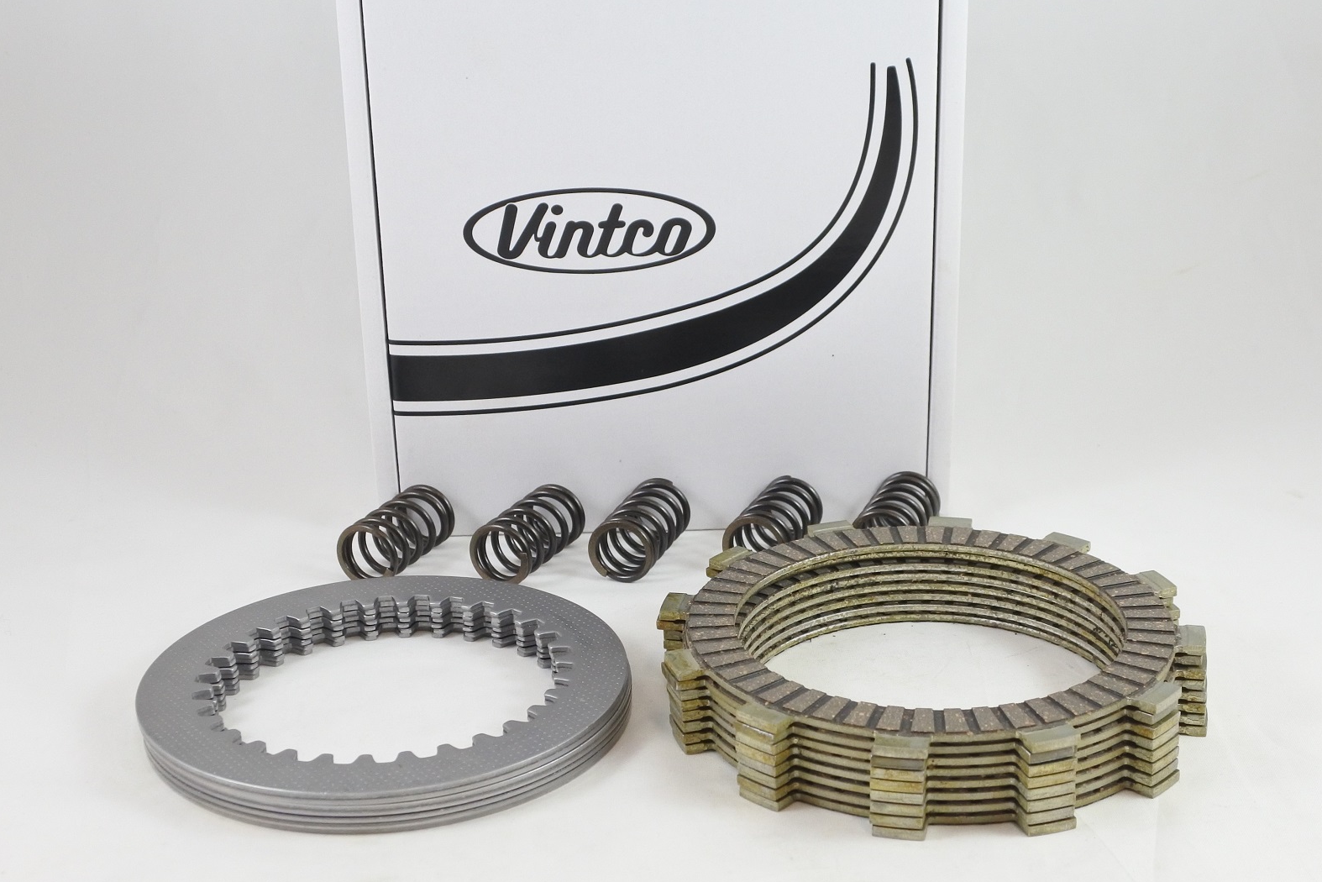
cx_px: 656
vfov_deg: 31.9
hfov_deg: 46.4
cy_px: 433
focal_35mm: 42
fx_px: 1543
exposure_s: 1/125
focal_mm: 13.1
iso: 500
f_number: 4
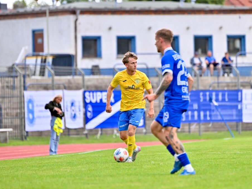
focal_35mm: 434
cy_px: 94
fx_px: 3159
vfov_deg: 3.4
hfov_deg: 4.6
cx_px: 138
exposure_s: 1/2000
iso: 2000
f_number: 5.6
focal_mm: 400
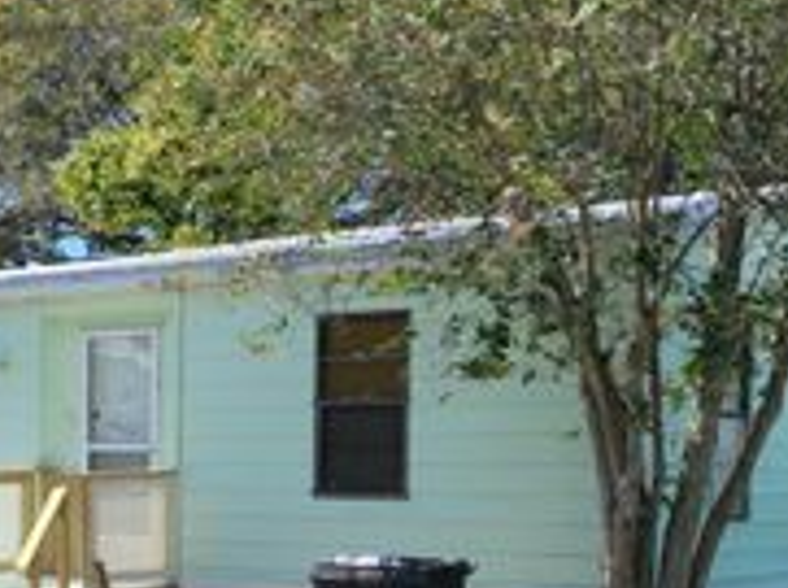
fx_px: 1636
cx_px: 65
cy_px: 551
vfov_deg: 19.9
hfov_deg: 26.1
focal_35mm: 72
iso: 40
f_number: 1.8
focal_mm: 5.4
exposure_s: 1/2054
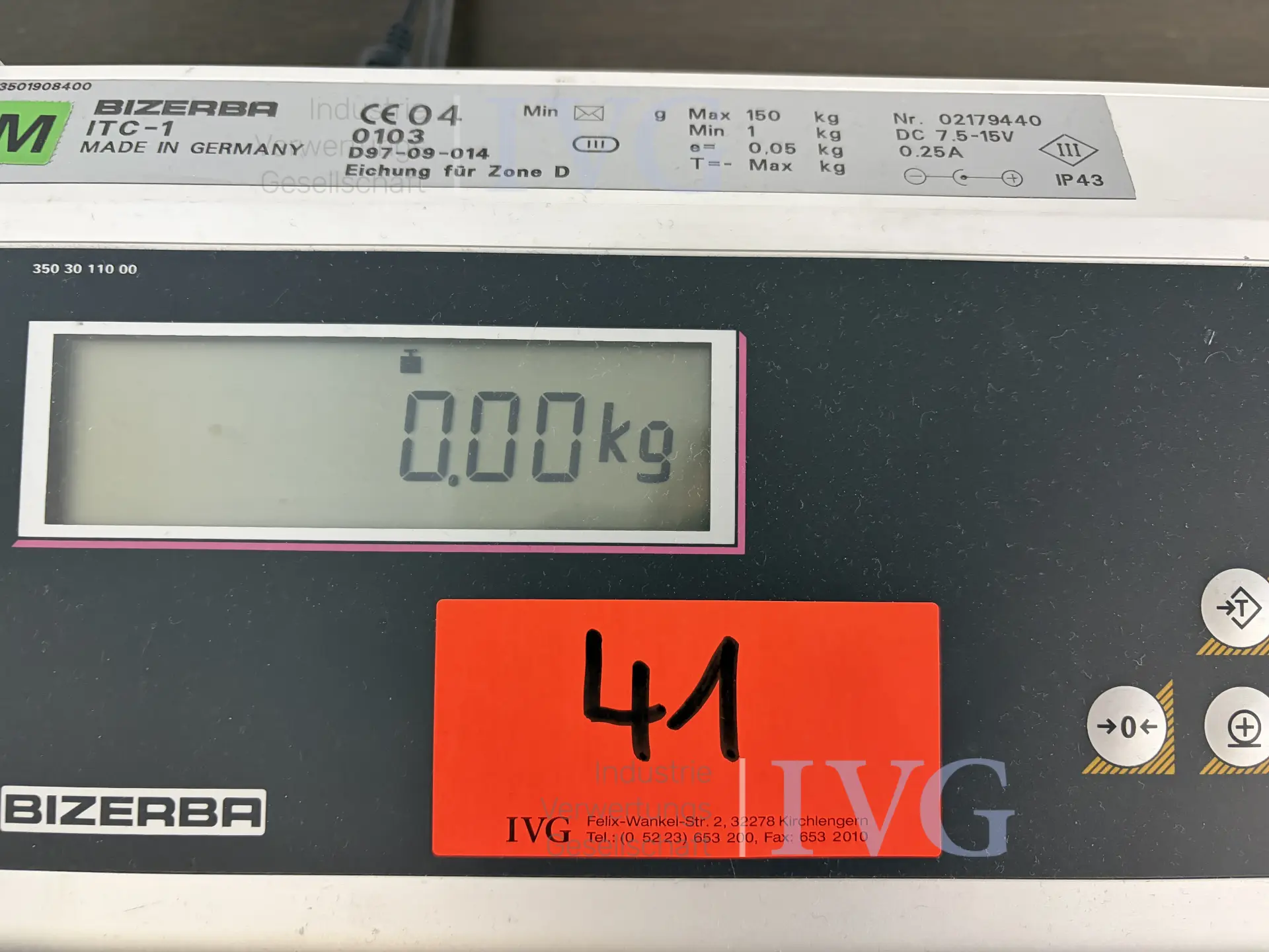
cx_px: 634
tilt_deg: -60.7
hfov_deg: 67.3
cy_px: 476
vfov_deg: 53.1
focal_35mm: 26
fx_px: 953
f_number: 1.6
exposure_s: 1/60
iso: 320
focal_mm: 5.96
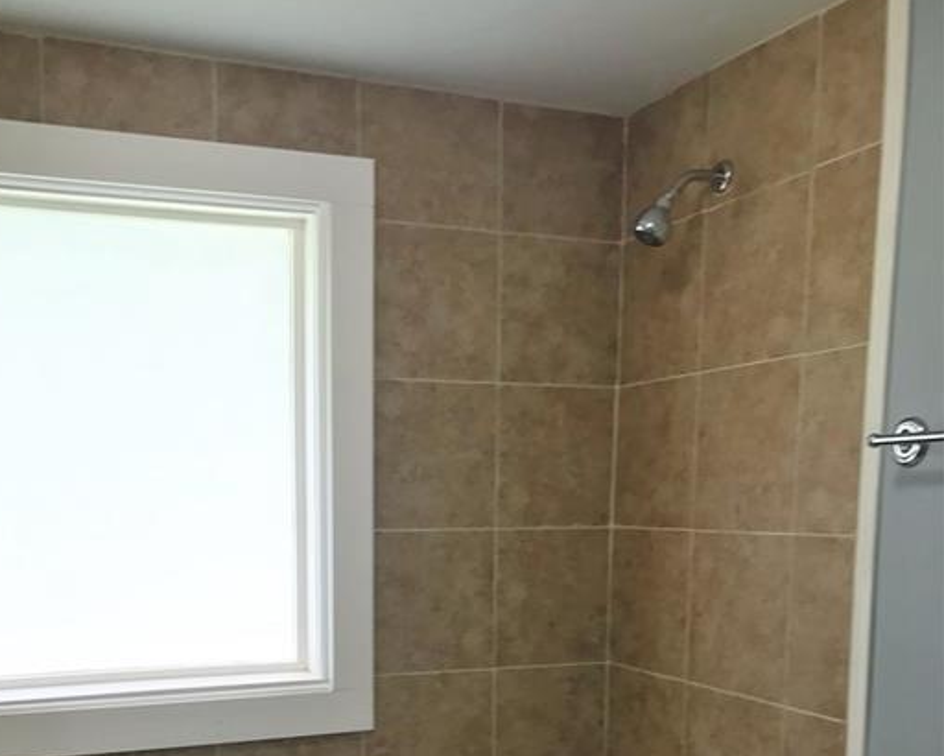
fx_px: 1146
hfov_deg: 44.7
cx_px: 415
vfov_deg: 34.7
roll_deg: -0.3
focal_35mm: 41
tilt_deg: -6.2
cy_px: 658
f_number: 1.8
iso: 25
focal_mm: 3.99
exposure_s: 1/60
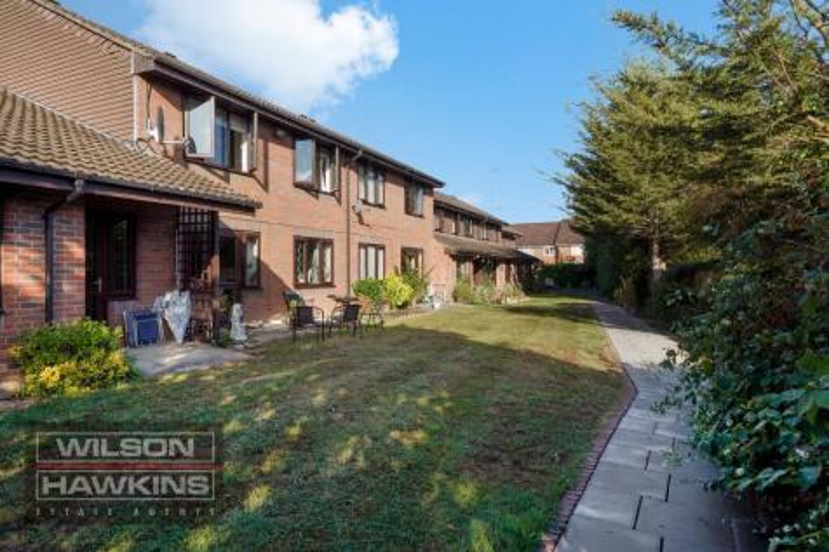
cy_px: 276
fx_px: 460
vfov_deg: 61.9
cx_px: 414
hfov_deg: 84.0
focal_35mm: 20
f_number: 14
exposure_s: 1/400
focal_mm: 20
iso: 500
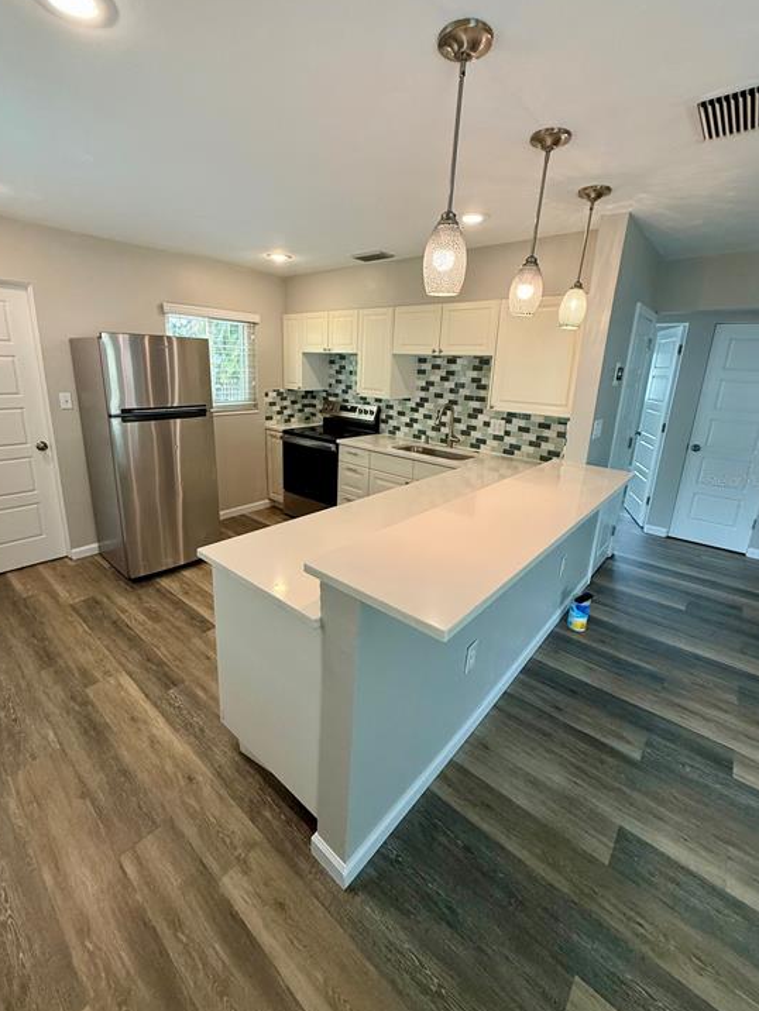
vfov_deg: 98.1
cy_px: 479
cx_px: 364
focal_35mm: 15
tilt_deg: -13.9
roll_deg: -3.1
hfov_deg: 81.7
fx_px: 438
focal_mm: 2.22
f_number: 2.2
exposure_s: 1/120
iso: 250
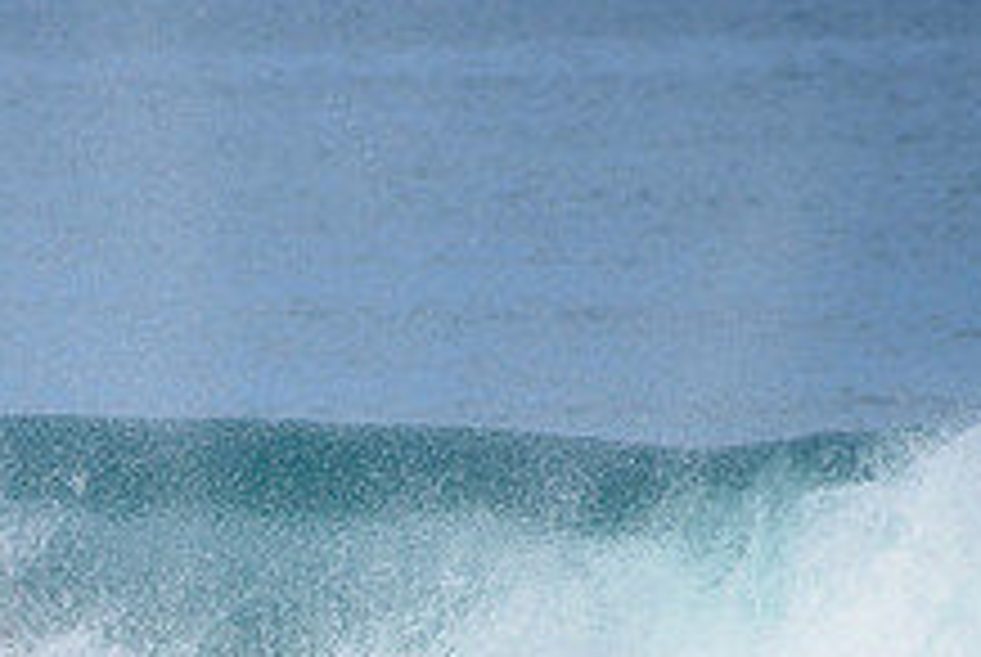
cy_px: 785
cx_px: -68
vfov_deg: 1.0
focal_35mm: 1329
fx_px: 36264
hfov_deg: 1.5
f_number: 6.3
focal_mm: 500
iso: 250
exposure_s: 1/2500
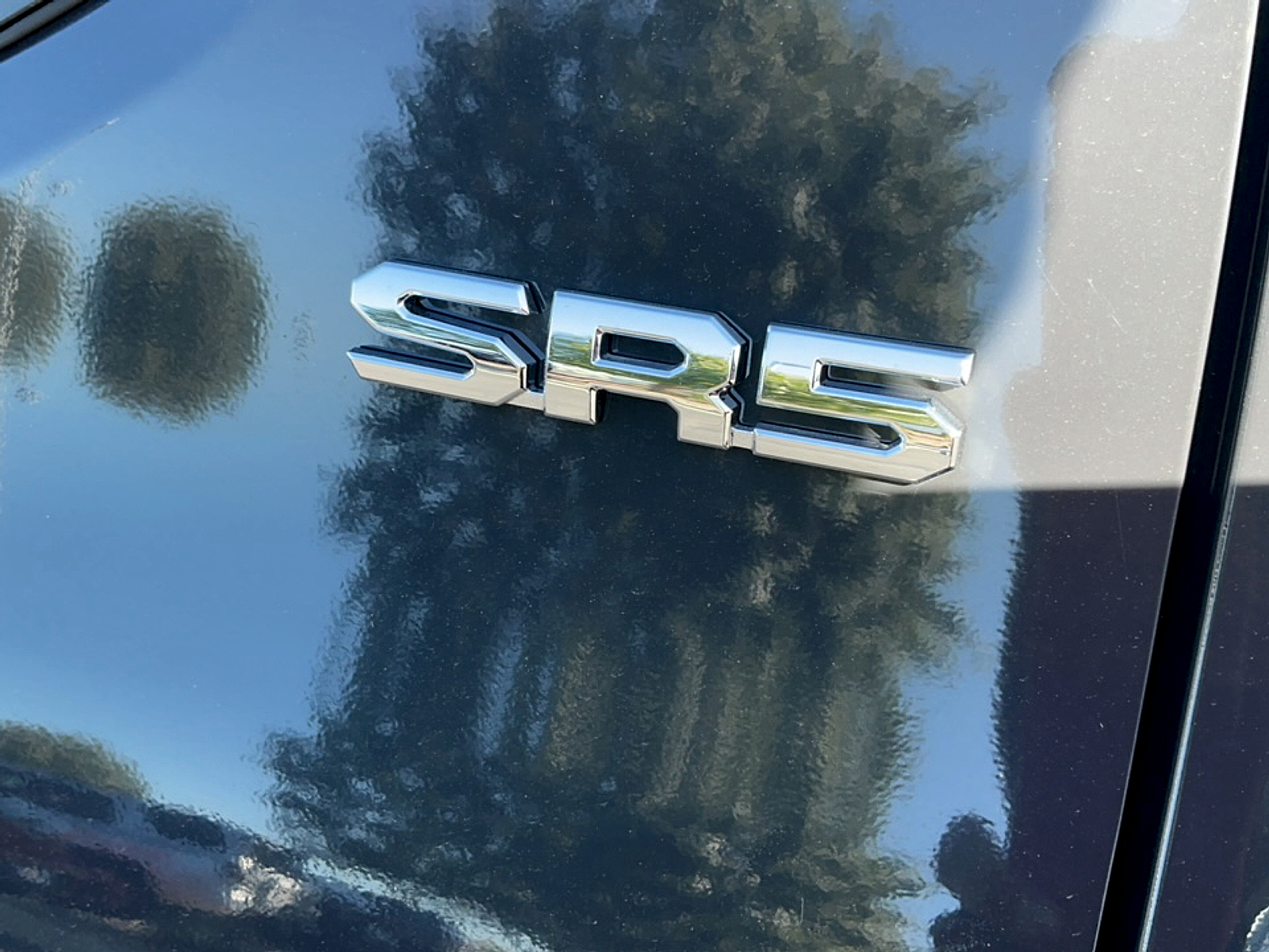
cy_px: 476
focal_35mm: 30
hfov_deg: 60.0
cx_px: 634
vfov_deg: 46.8
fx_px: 1100
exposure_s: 1/120
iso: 20
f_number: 1.8
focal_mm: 3
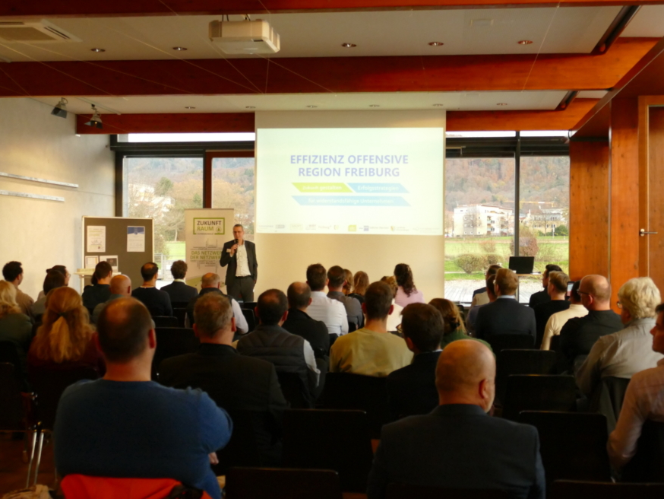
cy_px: 253
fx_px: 844
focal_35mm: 44
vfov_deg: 32.9
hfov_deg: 42.9
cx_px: 364
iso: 1600
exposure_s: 1/250
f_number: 3.1
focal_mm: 14.5
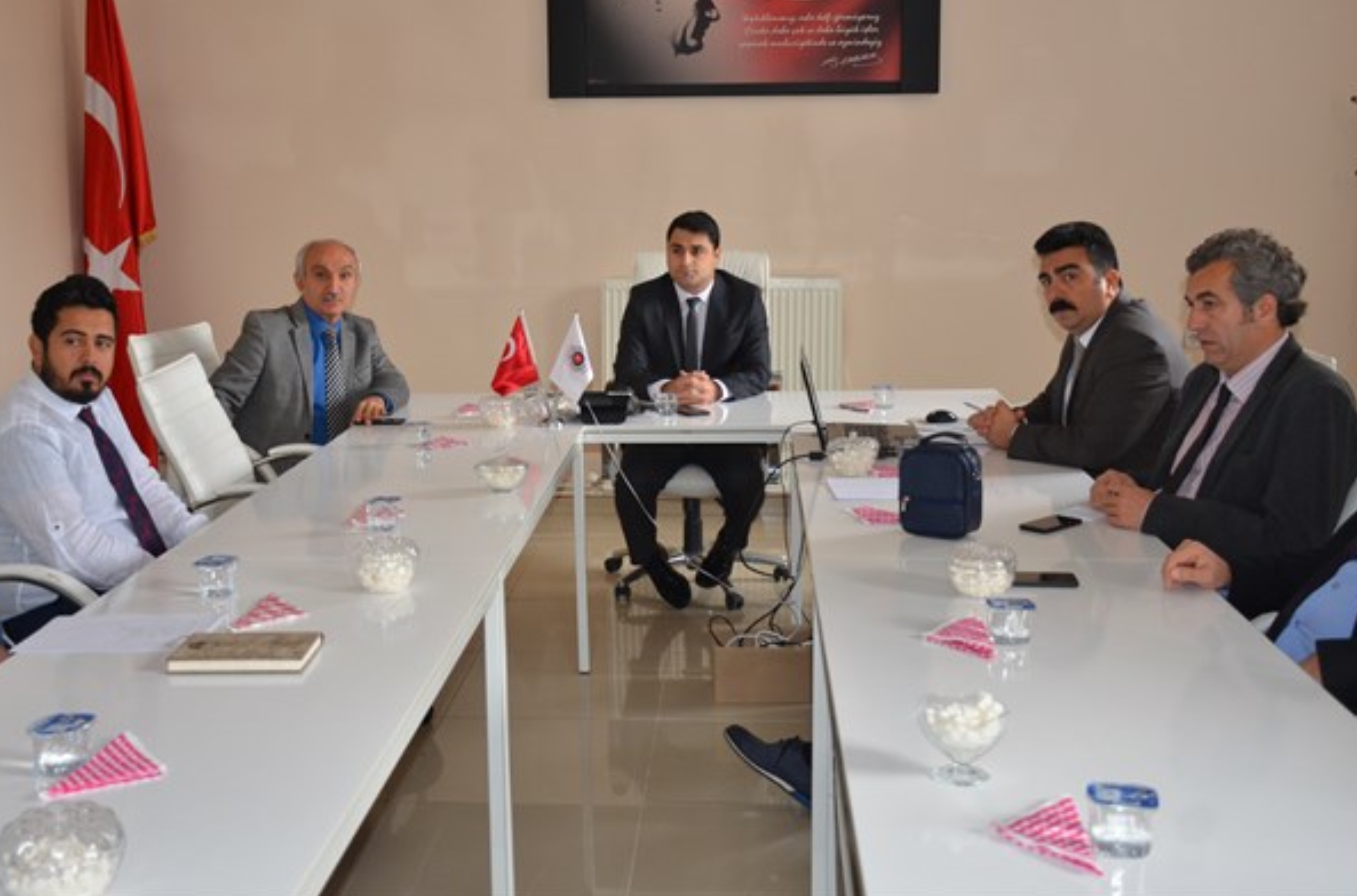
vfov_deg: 32.4
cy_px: 390
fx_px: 1541
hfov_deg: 47.4
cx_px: 601
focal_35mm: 41
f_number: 3.8
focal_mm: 24
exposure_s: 1/60
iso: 800
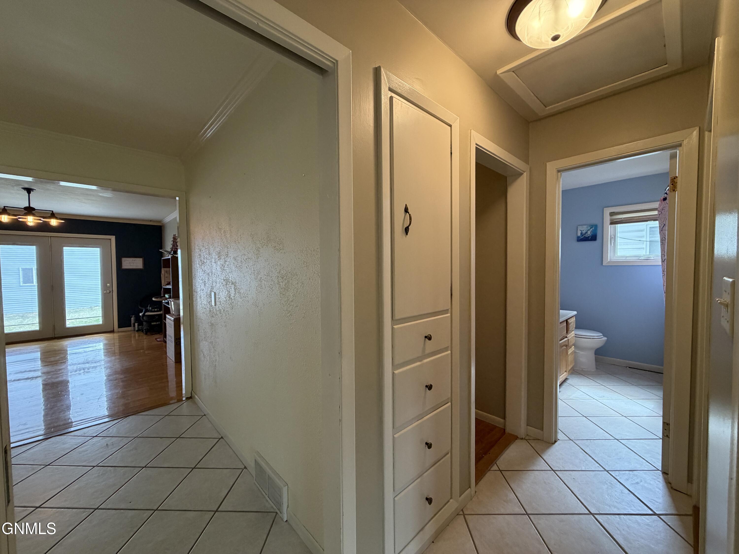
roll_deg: +0.7
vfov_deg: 85.7
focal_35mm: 14
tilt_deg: -1.7
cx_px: 370
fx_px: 299
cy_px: 277
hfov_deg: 102.1
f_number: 2.2
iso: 320
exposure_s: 1/120
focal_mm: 2.22
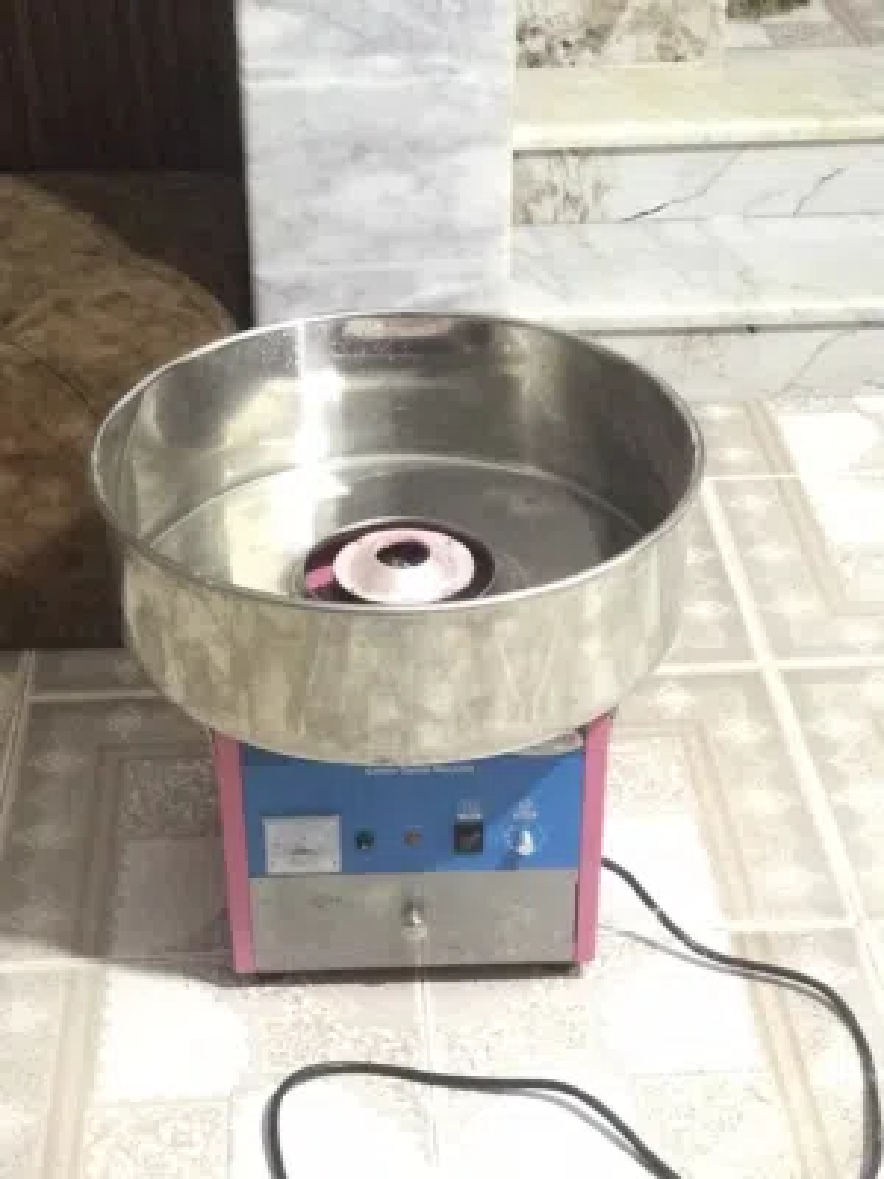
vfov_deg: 33.8
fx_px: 1941
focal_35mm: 57
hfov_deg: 25.7
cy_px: 590
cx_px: 442
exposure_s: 1/50
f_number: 2.8
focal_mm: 6.6
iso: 1250
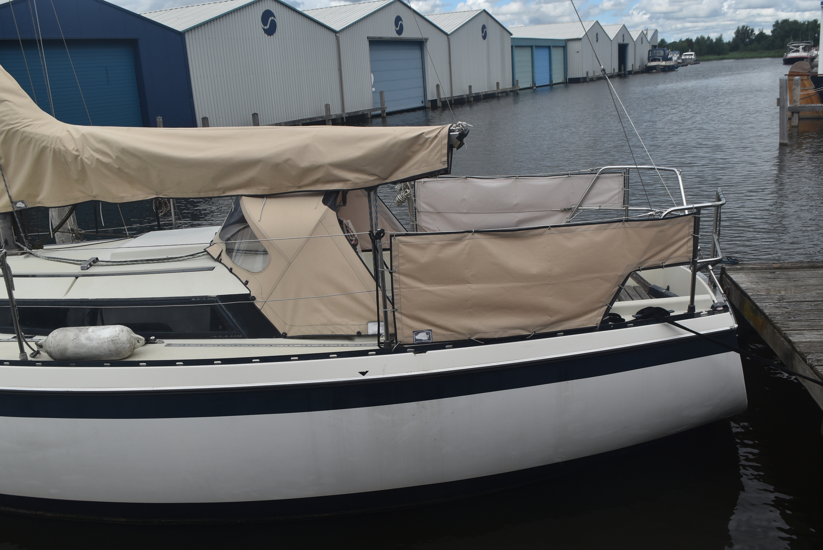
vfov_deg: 40.0
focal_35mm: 33
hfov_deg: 57.2
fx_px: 755
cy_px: 275
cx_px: 412
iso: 200
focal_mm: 22
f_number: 10
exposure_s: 1/400
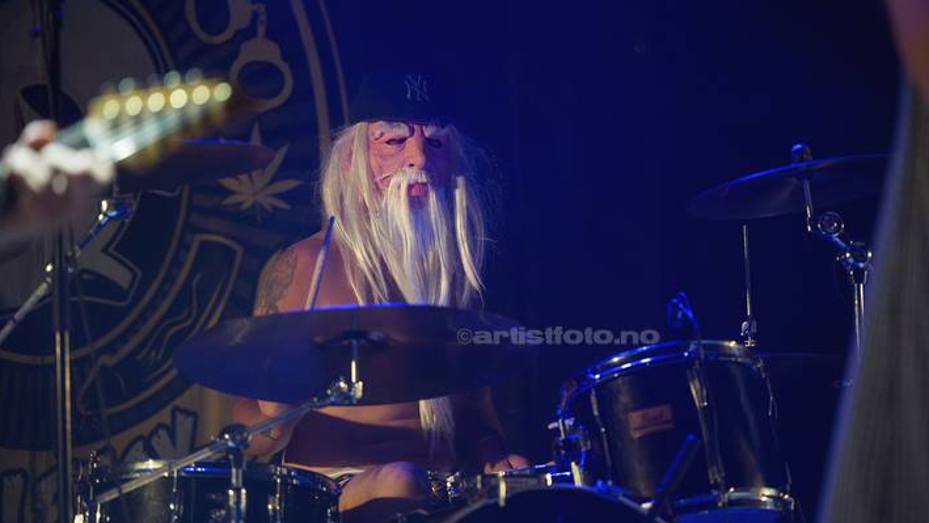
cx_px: 466
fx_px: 3277
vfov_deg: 9.1
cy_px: 241
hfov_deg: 16.1
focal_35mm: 133
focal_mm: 125
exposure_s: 1/1000
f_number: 2.8
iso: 1250
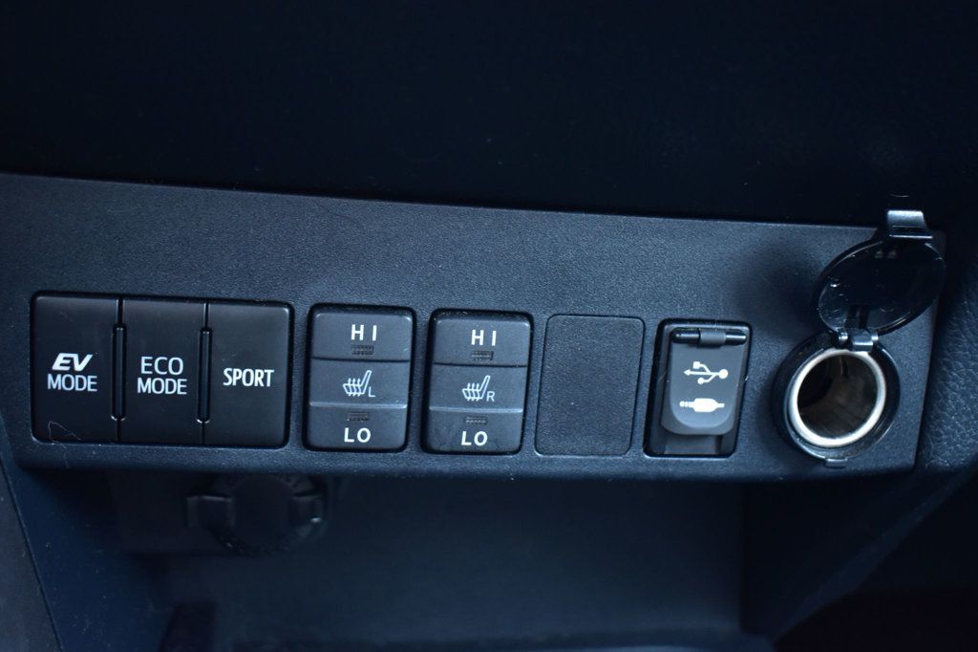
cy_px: 326
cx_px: 489
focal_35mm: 44
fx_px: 1181
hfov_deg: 45.0
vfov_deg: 30.8
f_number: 4.2
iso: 1600
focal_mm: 29
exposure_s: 1/13
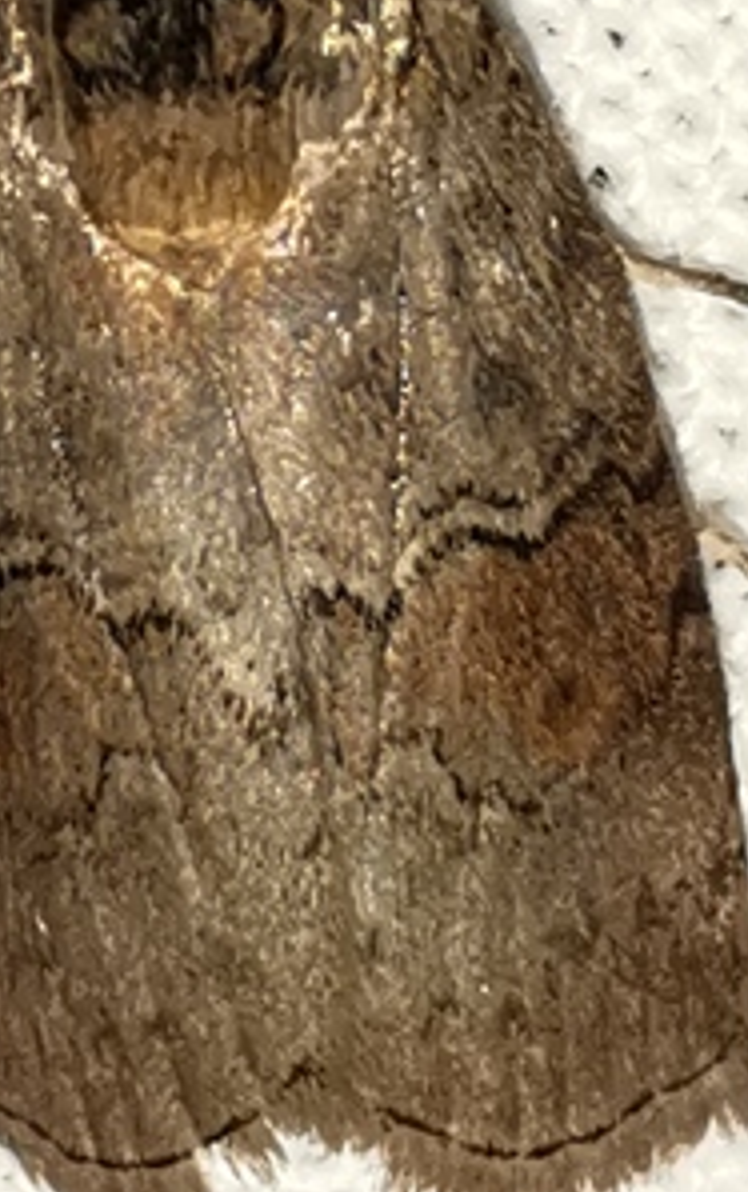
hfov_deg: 8.8
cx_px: 328
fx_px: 4878
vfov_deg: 13.8
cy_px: 160
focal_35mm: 150
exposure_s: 1/100
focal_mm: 2.26
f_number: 2.2
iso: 64
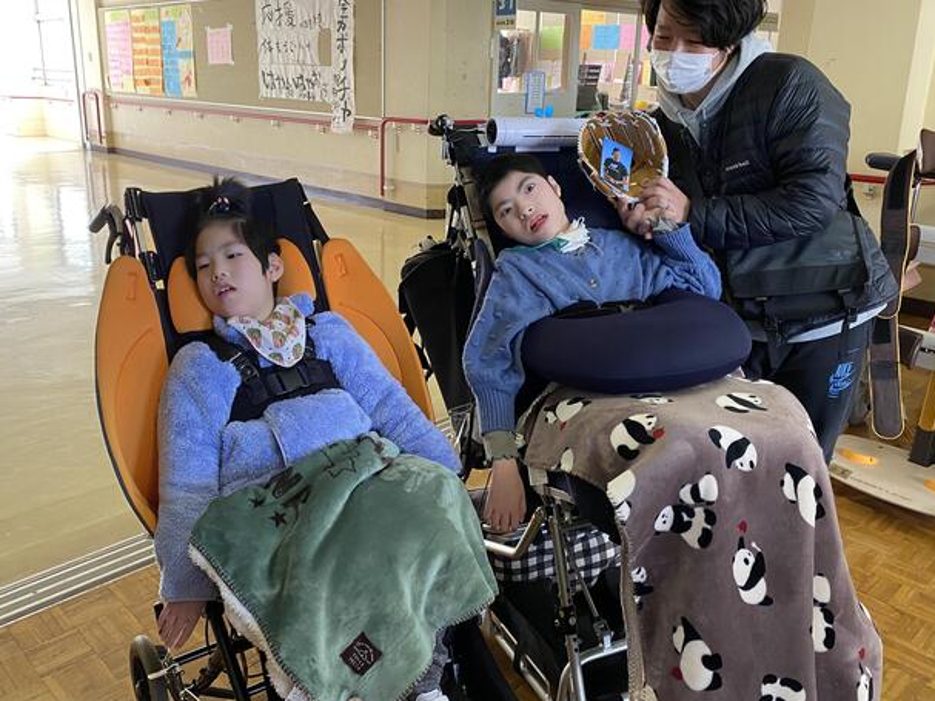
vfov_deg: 46.7
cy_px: 306
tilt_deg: -18.3
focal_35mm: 30
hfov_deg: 59.9
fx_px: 810
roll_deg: -0.5
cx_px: 428
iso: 80
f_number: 1.8
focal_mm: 4.25
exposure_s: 1/60
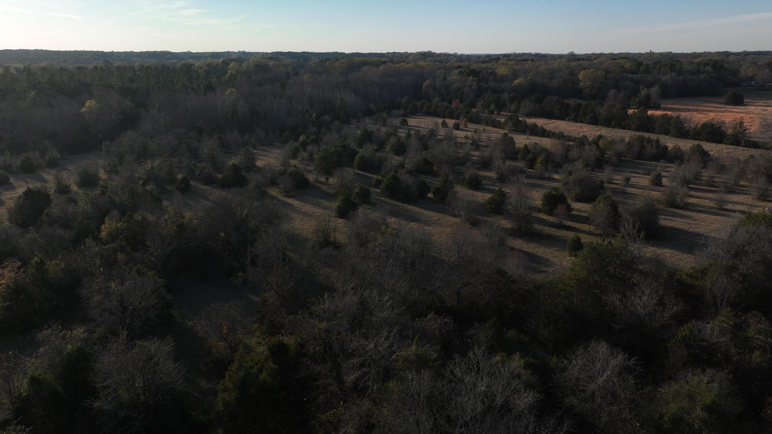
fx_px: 553
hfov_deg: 69.8
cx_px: 377
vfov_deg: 42.8
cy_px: 186
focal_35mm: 27
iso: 120
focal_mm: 12.29
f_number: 2.8
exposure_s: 1/400
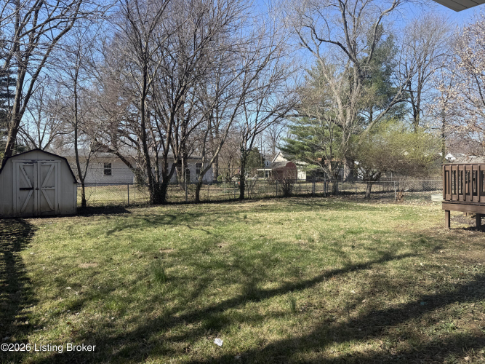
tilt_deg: -2.0
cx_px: 242
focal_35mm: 24
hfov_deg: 71.6
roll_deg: +0.2
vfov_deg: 56.8
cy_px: 182
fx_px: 336
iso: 80
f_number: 1.78
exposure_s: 1/2169
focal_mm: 6.76
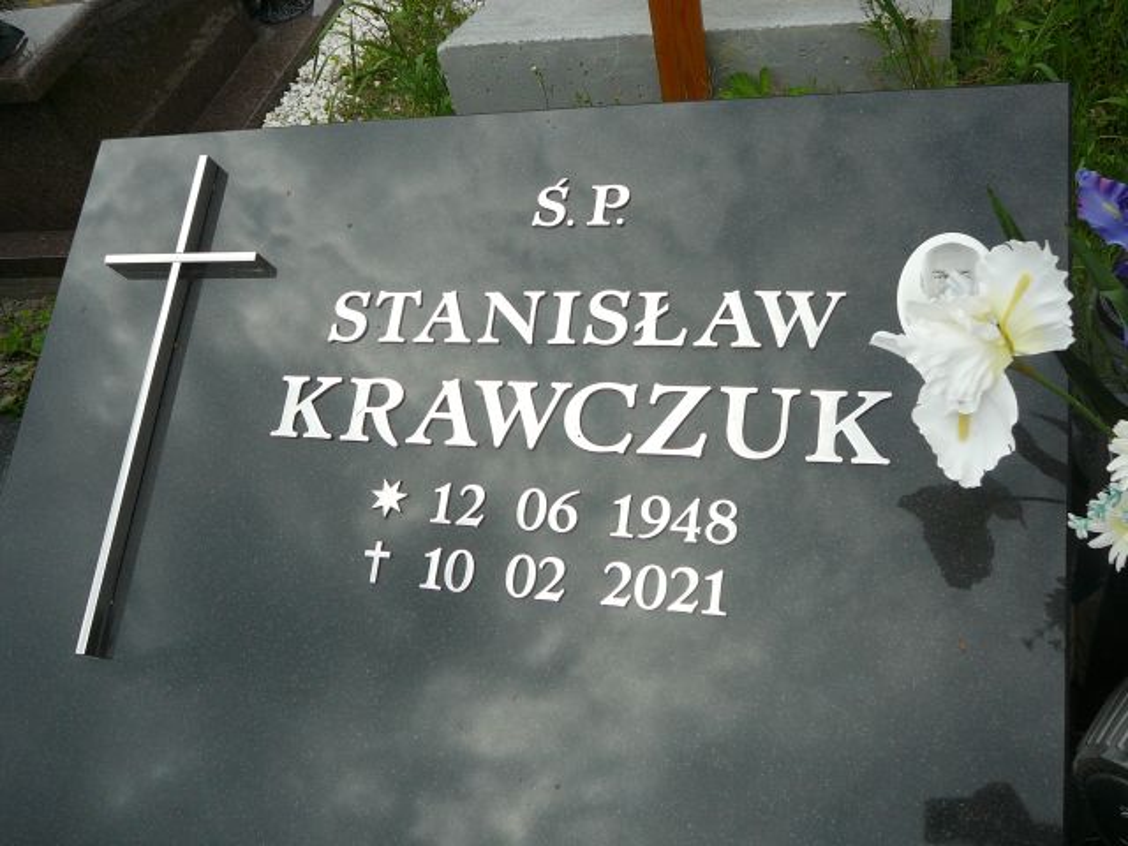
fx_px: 1141
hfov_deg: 52.6
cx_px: 564
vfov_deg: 40.7
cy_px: 423
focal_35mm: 35
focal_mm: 5.2
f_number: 2.8
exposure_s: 1/1000
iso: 80
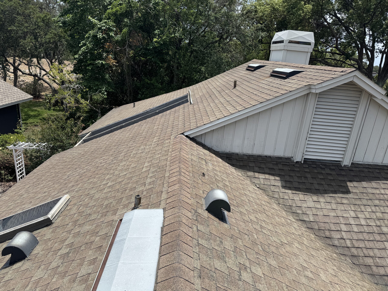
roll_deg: -4.0
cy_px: 146
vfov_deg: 56.8
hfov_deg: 71.6
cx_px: 194
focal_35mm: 24
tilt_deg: -18.4
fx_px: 269
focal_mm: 6.76
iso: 80
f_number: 1.78
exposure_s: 1/4049
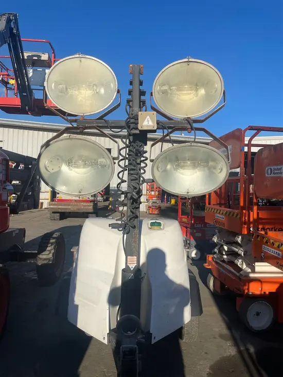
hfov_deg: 53.1
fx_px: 283
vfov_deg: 67.3
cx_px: 142
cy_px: 188
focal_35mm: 26
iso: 32
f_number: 1.6
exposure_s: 1/5814
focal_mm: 4.2
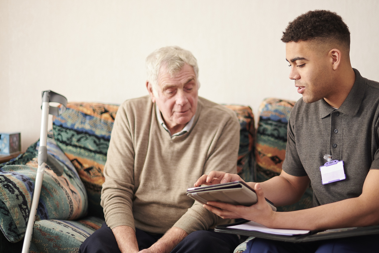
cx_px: 222
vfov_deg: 22.6
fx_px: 632
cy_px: 126
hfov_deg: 33.3
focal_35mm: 60
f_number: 1.8
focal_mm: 50
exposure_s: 1/125
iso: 500
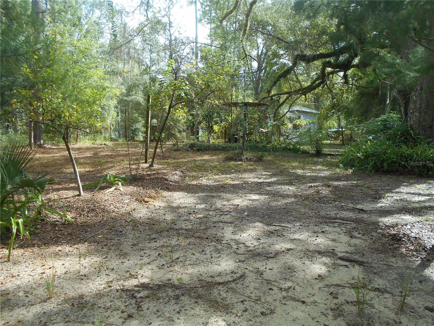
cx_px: 217
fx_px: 326
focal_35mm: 26
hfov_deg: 67.3
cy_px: 163
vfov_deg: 53.1
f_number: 3.2
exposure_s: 1/160
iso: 80
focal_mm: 4.6
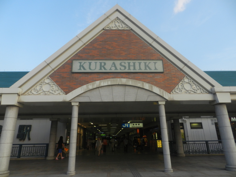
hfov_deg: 73.9
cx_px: 118
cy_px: 88
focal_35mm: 23
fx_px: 157
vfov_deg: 58.9
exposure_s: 1/400
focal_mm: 4
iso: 160
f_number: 3.4
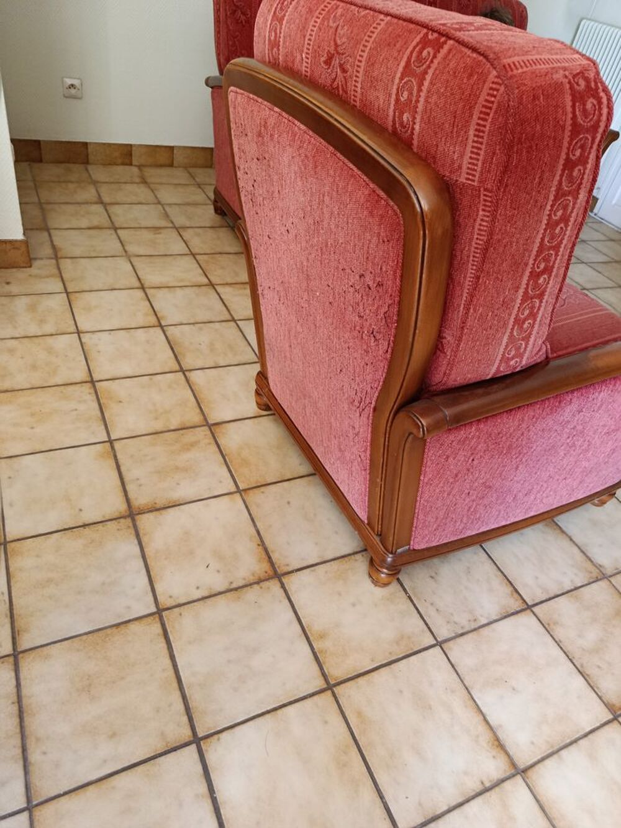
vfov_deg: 71.6
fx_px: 574
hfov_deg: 56.8
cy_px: 414
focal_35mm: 24
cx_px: 310
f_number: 1.7
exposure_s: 1/33.3
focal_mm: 5.24
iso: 1065
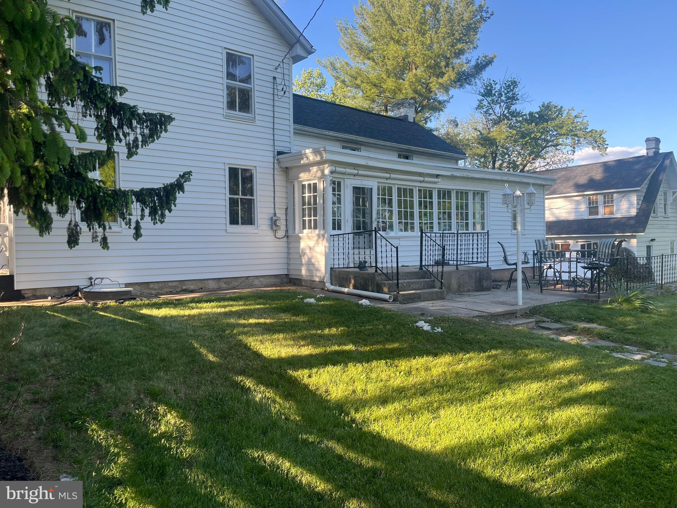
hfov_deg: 67.3
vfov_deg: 53.1
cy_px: 254
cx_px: 338
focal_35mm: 26
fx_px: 508
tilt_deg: -0.4
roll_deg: +0.2
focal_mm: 5.1
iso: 50
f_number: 1.6
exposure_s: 1/550
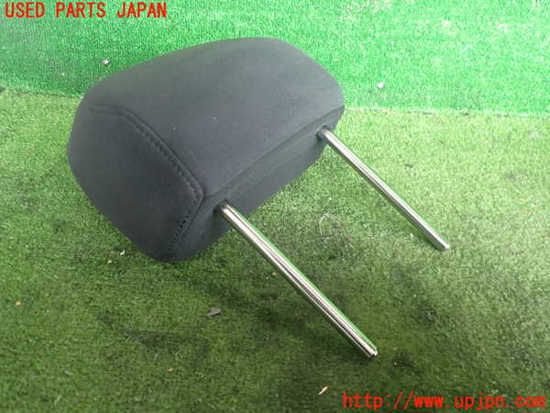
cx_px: 275
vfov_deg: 46.8
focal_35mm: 30
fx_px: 477
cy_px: 206
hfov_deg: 60.0
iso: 250
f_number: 2.3
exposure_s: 1/30
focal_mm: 5.4
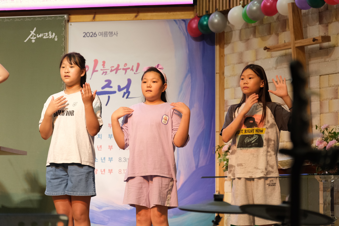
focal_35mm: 105
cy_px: 113
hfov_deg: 19.5
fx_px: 989
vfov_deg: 13.0
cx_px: 170
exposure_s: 1/320
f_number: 2.8
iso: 1600
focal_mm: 70
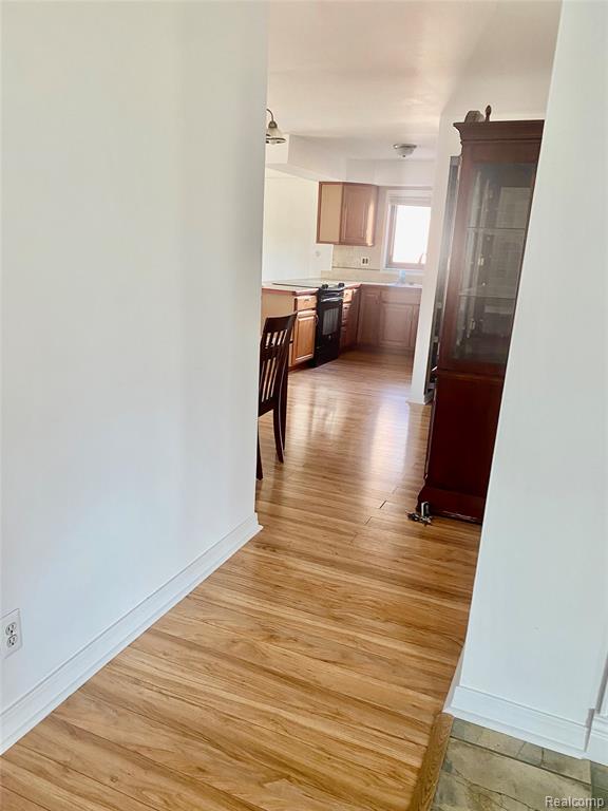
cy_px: 406
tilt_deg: -15.7
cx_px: 304
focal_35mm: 26
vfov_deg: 67.3
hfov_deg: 53.1
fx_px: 609
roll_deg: -1.7
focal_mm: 4.25
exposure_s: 1/60
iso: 125
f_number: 1.8
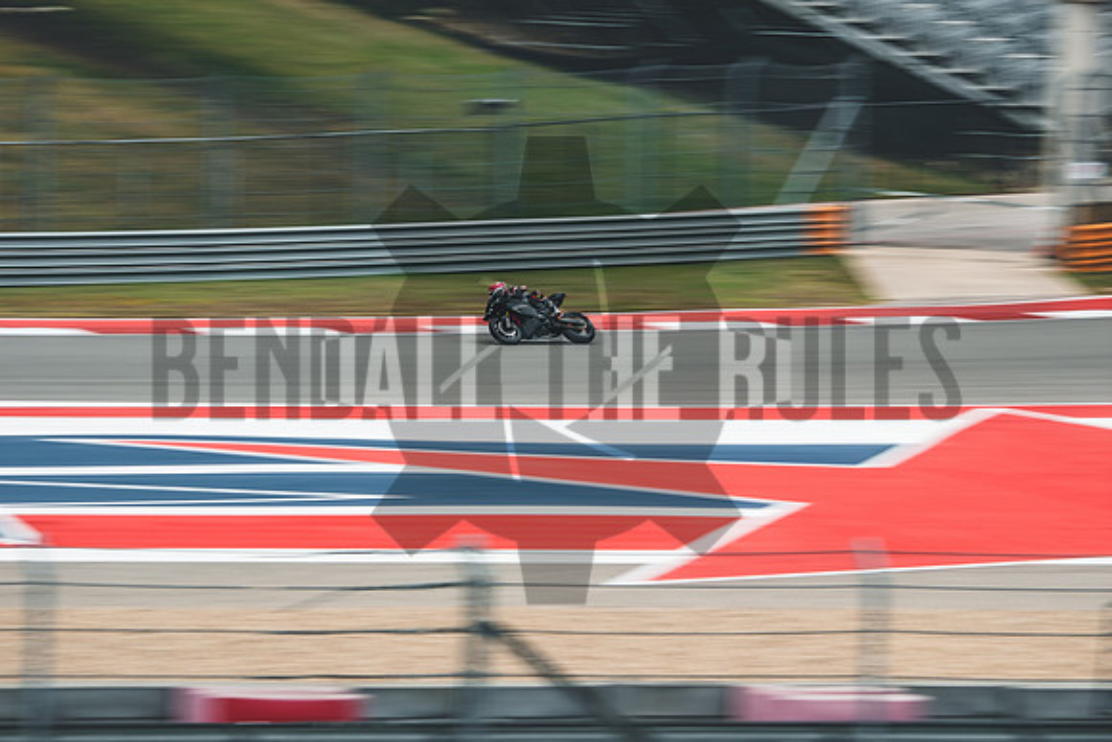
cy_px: 371
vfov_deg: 4.6
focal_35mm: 300
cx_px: 556
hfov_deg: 6.9
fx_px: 9268
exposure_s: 1/50
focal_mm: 200
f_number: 4.5
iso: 160
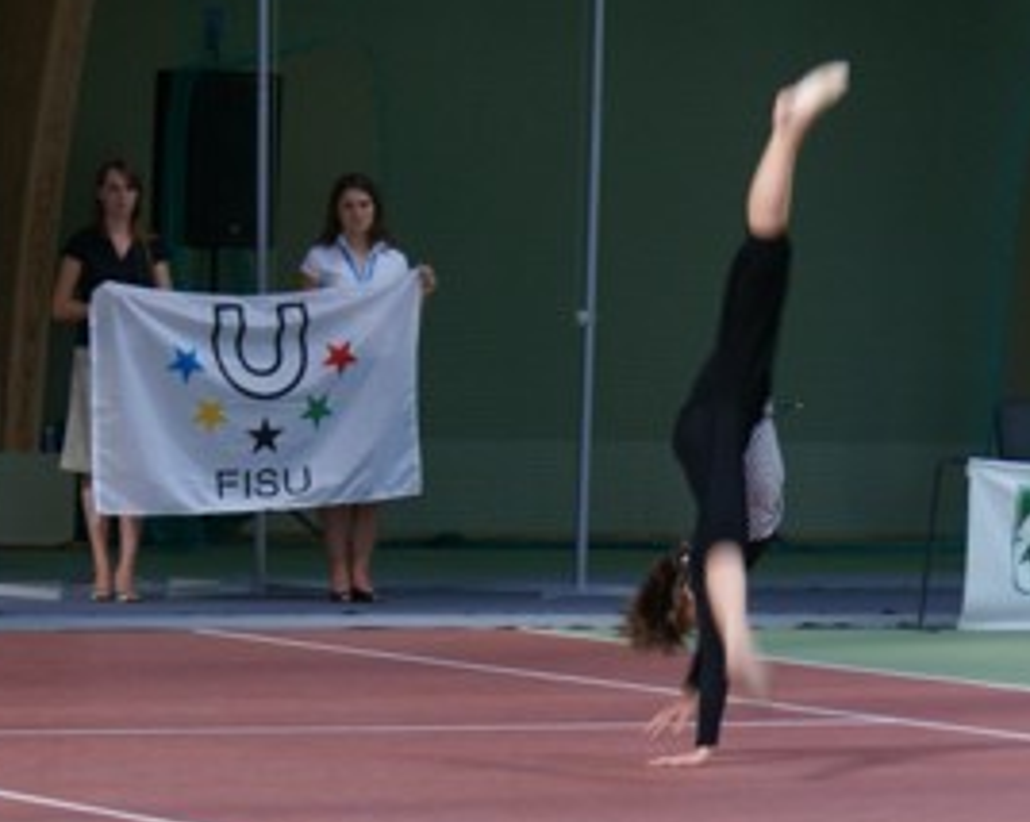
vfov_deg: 6.0
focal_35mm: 258
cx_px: 1042
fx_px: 7859
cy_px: 519
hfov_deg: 7.5
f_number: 5.6
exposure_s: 1/40
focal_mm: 70
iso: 200
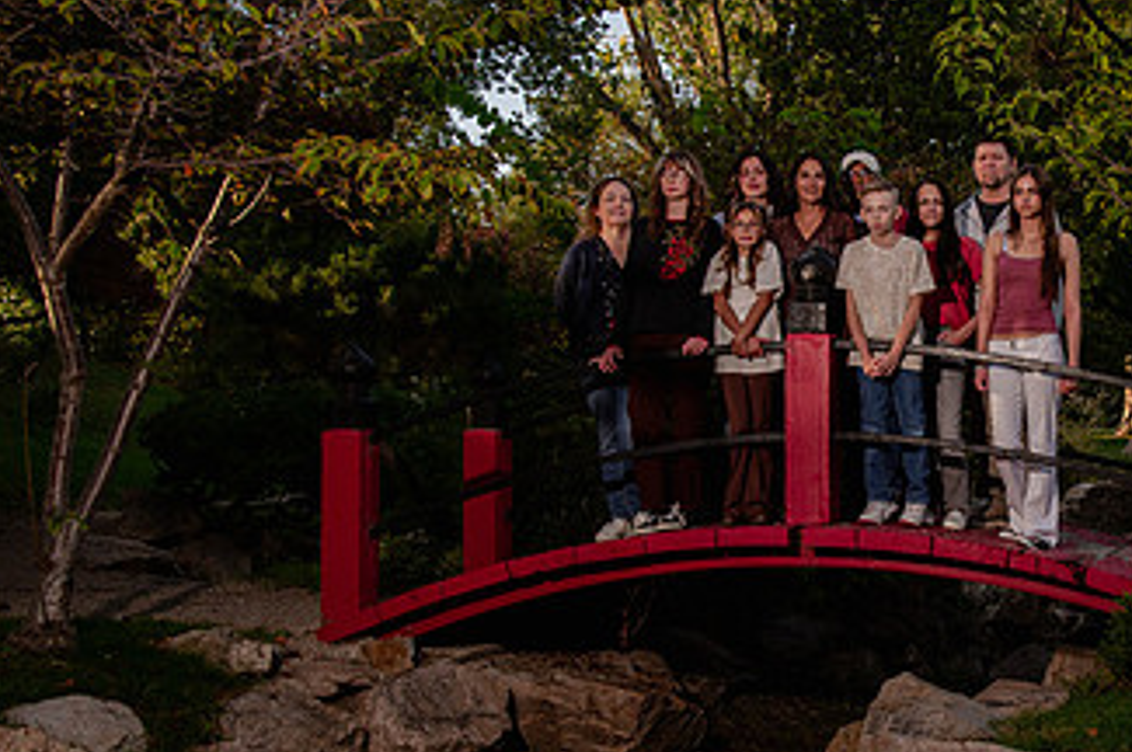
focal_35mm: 63
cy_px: 393
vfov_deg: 21.5
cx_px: 936
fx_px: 1979
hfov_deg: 31.0
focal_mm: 34
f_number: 9
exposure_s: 1/250
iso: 800
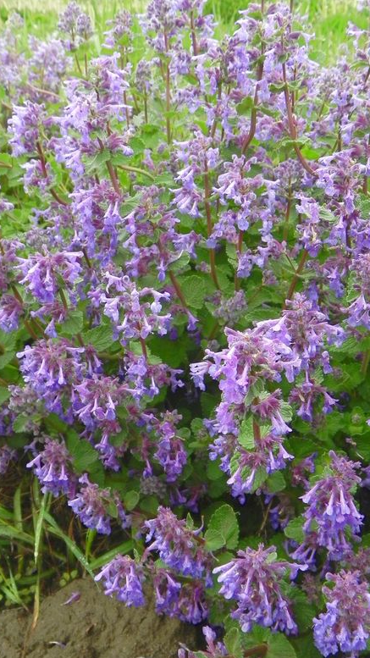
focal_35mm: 37
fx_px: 645
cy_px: 338
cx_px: 245
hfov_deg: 31.8
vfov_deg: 54.0
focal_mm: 5.9
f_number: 5
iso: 160
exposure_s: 1/100
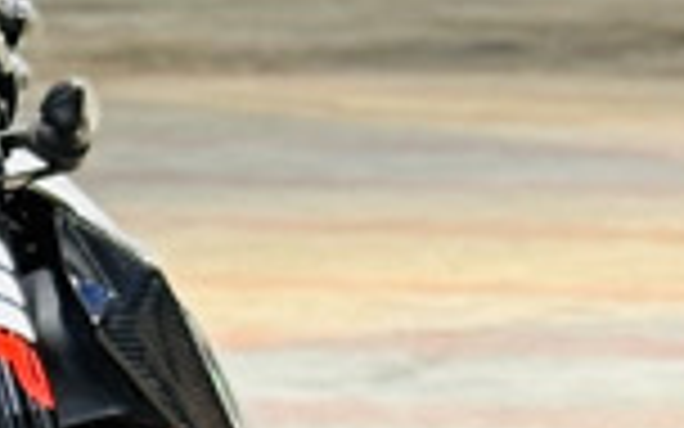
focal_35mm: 372
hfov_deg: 5.6
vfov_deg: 3.5
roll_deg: +0.2
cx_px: -544
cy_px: -311
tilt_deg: -0.9
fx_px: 6935
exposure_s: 1/33
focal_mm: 5.96
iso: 200
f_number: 1.6
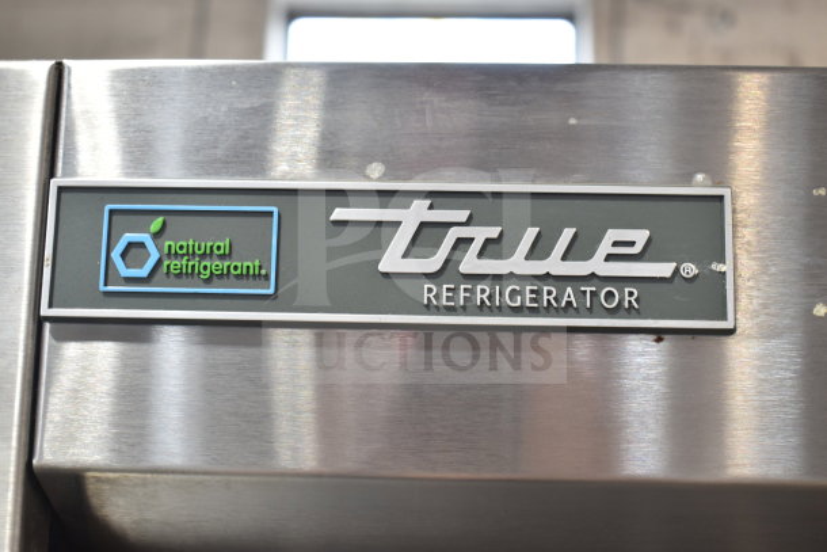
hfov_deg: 45.0
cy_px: 276
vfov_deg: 30.9
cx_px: 414
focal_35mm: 44
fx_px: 999
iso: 320
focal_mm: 29
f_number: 4.2
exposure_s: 1/50
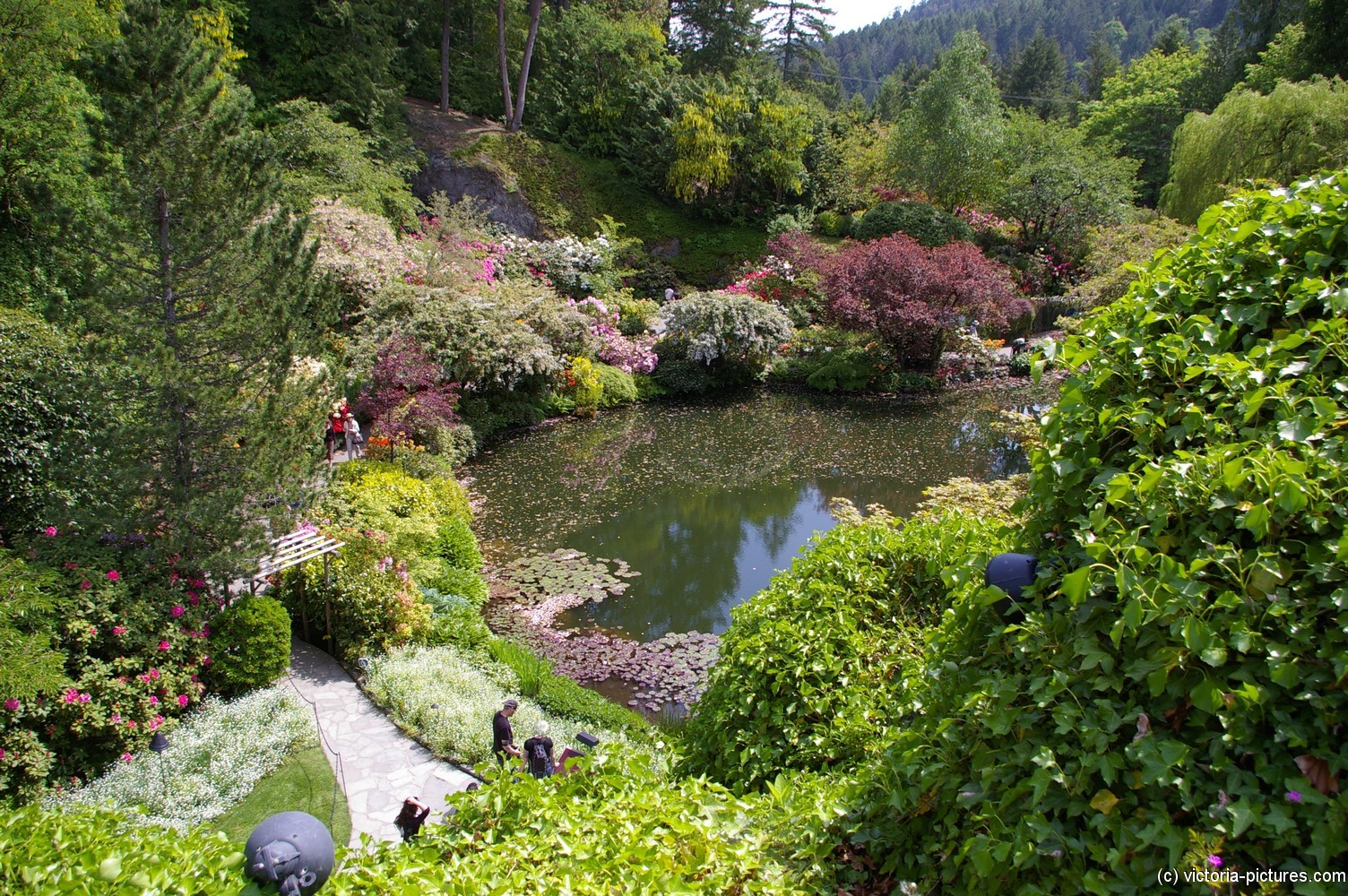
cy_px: 448
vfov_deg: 47.8
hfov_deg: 67.4
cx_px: 674
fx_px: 1010
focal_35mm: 27
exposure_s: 1/250
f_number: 6.7
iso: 200
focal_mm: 18
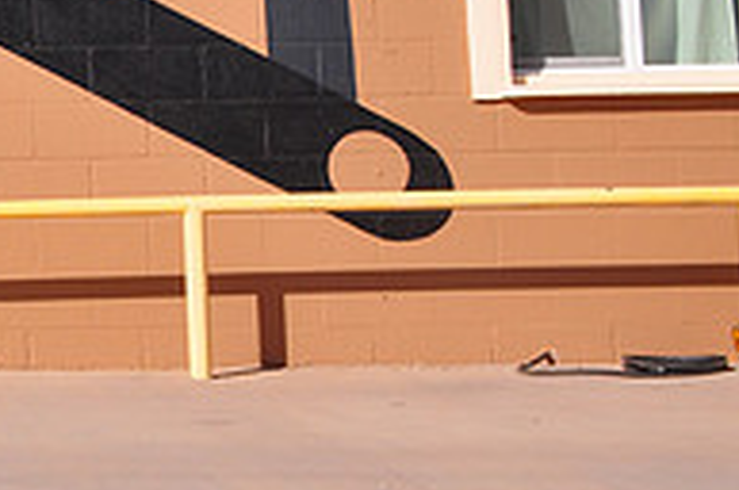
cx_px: -322
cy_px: -147
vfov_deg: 9.3
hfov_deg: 13.5
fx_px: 2951
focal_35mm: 144
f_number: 16
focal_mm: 32
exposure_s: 1/200
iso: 200
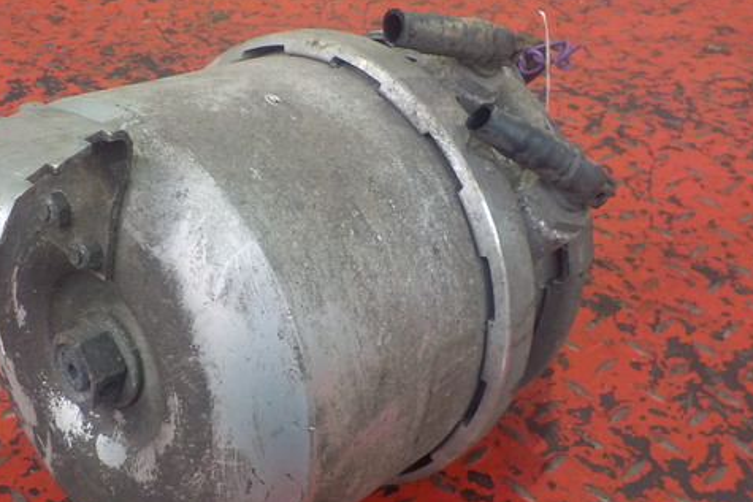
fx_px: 879
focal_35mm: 42
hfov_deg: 46.1
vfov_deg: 31.9
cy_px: 269
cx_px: 290
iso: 220
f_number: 3.3
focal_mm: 4.1
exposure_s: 1/30
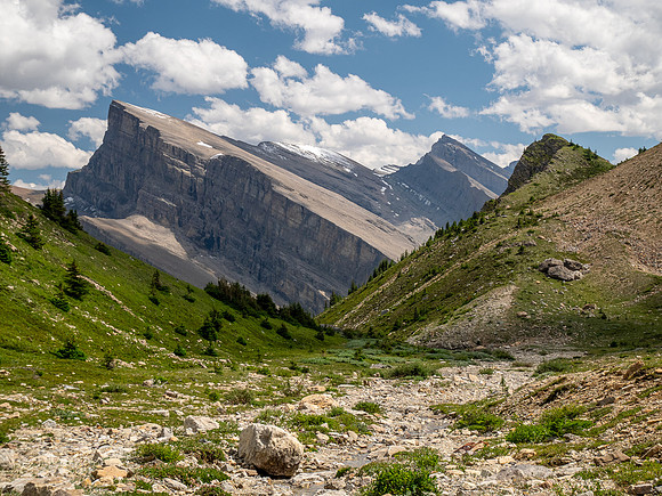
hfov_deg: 30.3
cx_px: 331
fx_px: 1224
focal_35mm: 64
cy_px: 248
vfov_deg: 22.9
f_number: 8
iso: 200
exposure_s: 1/250
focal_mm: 32
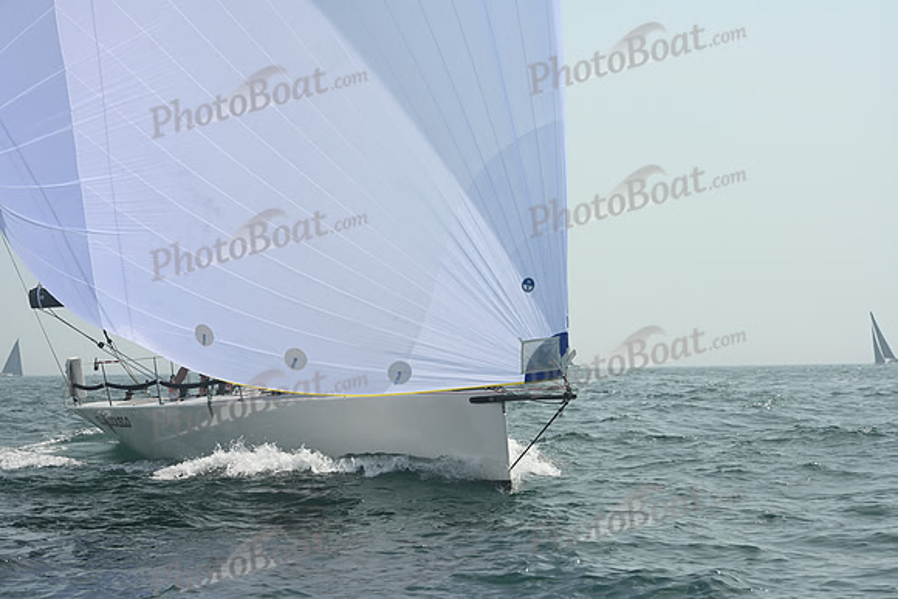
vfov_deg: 15.2
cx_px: 449
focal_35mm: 90
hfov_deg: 22.6
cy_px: 300
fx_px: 2245
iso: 320
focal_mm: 90
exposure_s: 1/1250
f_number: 9
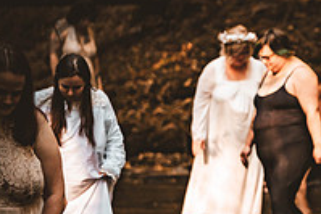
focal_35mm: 350
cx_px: 458
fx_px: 3123
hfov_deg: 5.8
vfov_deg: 3.9
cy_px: 236
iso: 1000
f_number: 2.8
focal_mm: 120
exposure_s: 1/400
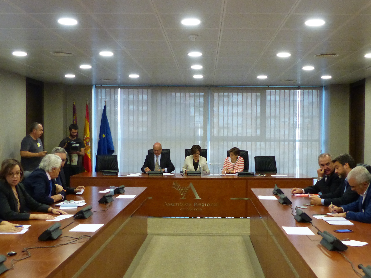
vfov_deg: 34.3
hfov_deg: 44.7
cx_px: 204
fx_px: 450
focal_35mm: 42
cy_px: 154
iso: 400
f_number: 2.8
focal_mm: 5.3
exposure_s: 1/40
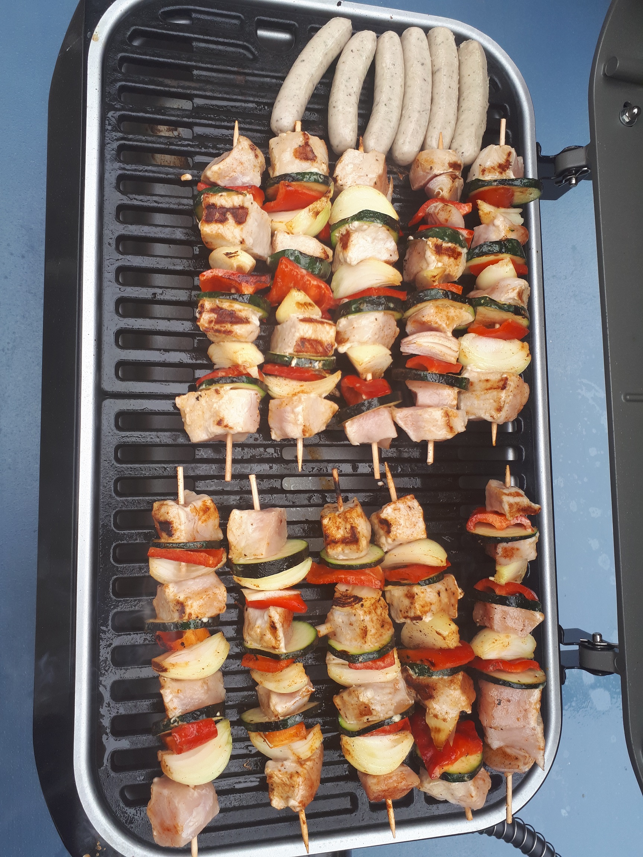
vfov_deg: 65.3
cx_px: 322
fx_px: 669
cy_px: 428
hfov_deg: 51.4
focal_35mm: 27
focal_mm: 3.6
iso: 40
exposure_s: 1/128
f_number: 1.9
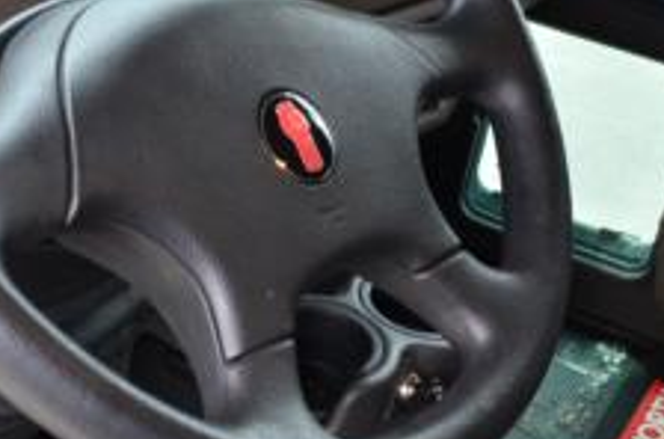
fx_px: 1416
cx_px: 86
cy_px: 102
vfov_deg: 17.5
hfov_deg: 25.7
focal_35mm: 77
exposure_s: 1/80
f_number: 8
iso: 400
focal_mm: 18
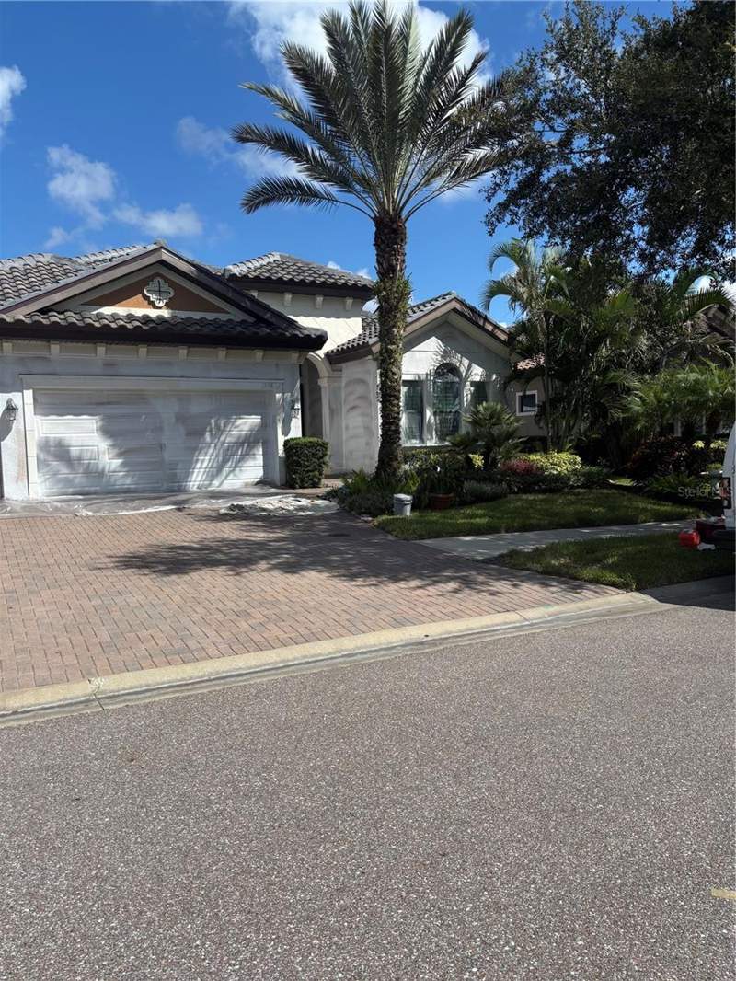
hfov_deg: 53.1
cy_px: 490
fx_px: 737
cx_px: 368
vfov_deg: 67.3
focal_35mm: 26
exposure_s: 1/3650
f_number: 1.6
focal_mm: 5.96
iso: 50
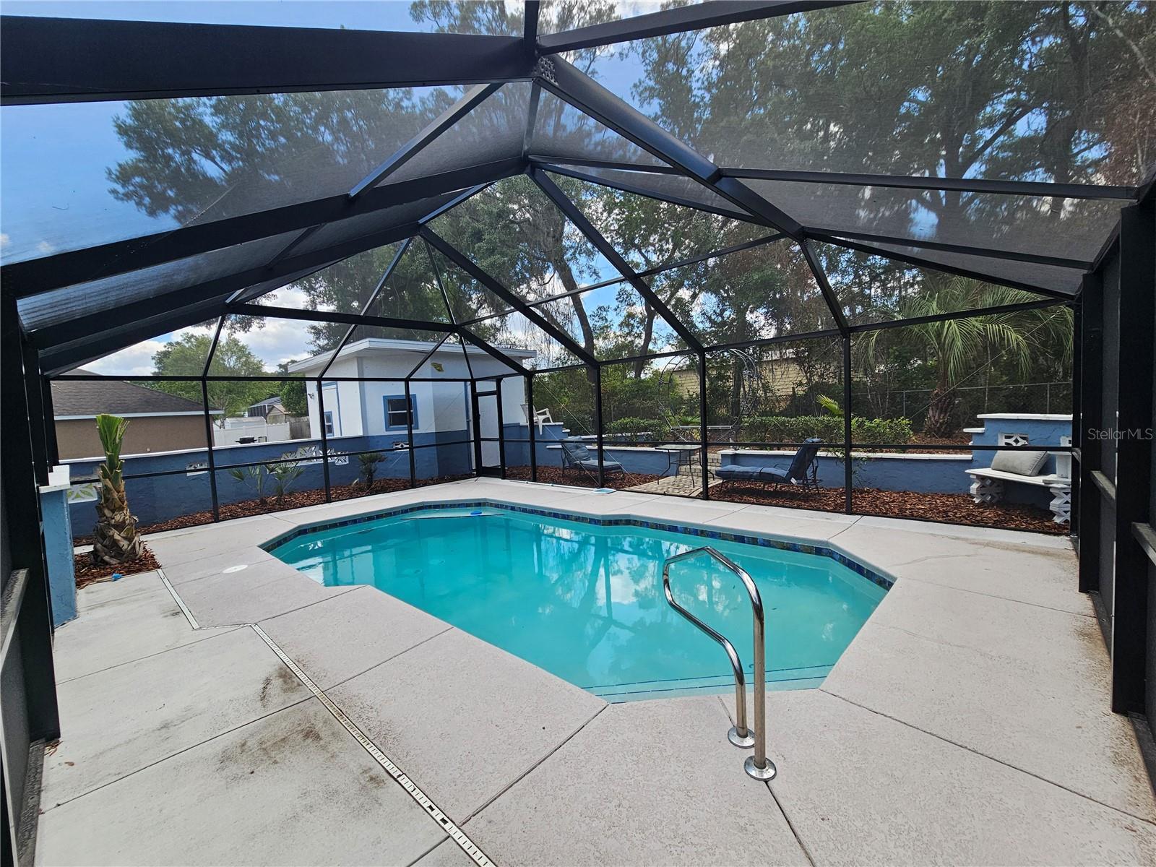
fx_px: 434
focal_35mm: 13
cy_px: 434
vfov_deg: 89.9
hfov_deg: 106.2
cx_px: 578
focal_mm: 2.2
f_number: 2.2
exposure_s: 1/395
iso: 50
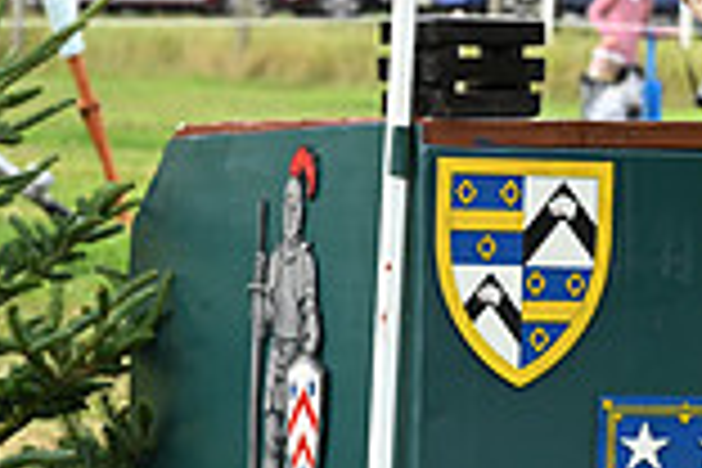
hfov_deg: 4.6
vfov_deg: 3.1
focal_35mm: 445
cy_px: -2
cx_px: 1246
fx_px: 8677
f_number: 5.6
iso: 1100
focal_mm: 120
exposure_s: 1/1250
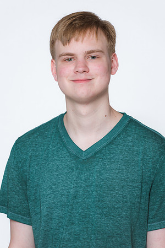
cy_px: 124
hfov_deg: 6.9
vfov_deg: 10.3
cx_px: 82
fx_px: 1375
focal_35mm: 200
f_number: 7.1
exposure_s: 1/250
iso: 400
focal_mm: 200
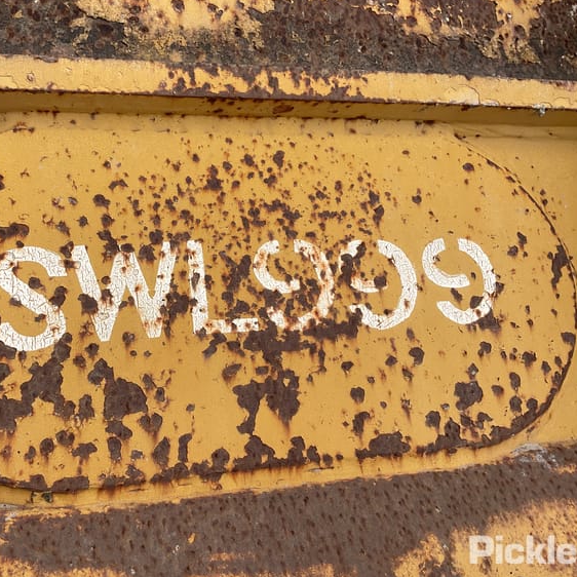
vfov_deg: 47.2
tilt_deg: -47.9
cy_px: 284
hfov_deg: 46.8
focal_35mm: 35
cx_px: 220
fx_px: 660
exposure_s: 1/1377
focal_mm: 3
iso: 16
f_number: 1.8
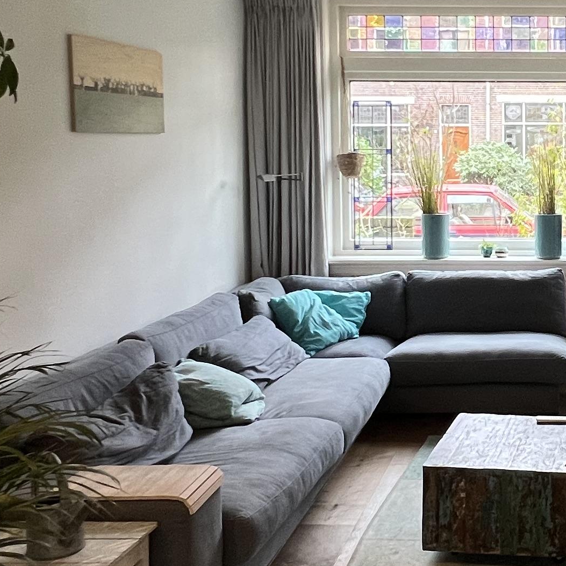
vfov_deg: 38.1
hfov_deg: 34.8
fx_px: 814
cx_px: 569
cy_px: 206
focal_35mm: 44
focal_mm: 1.57
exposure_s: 1/50
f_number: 1.8
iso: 160
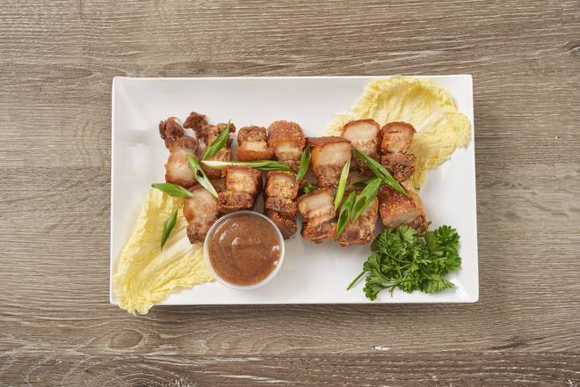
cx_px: 290
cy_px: 194
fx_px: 805
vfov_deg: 27.0
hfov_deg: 39.6
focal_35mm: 50
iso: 320
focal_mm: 50
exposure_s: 1/250
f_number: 11
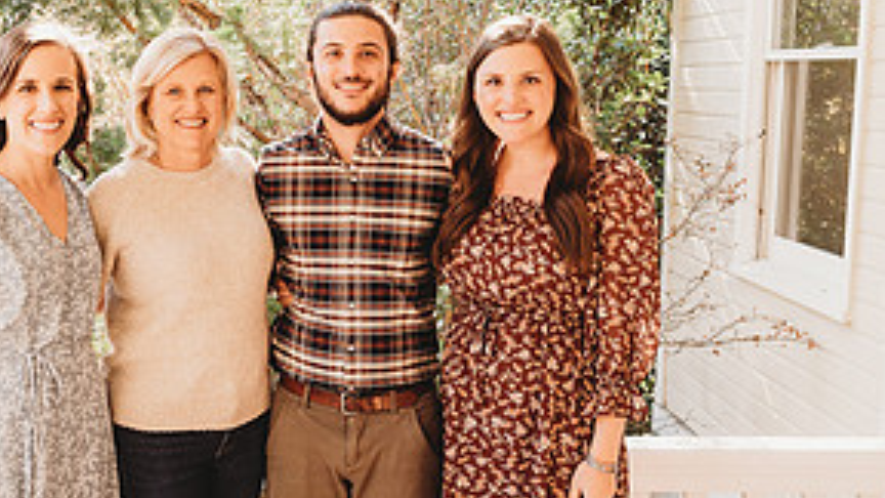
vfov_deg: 23.1
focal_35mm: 52
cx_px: 278
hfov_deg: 39.3
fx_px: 1220
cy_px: 239
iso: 400
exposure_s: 1/160
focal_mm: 24
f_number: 4.5
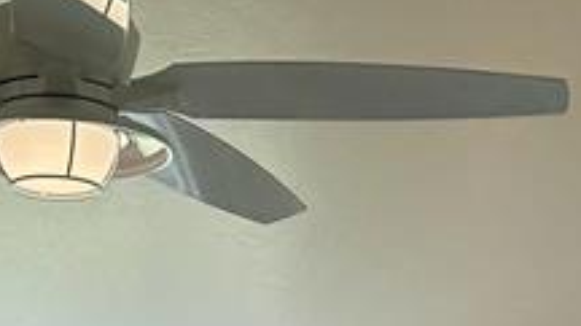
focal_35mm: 124
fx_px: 1908
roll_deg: -0.7
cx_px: 124
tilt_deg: -7.4
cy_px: 981
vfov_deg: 8.3
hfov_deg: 17.2
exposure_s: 1/541
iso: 80
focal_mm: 6.86
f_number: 1.78
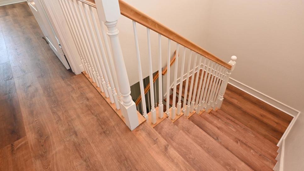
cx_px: 151
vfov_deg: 55.8
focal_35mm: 20
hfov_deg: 86.6
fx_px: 161
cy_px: 77
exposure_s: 1/60
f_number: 6.3
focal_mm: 12
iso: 1100
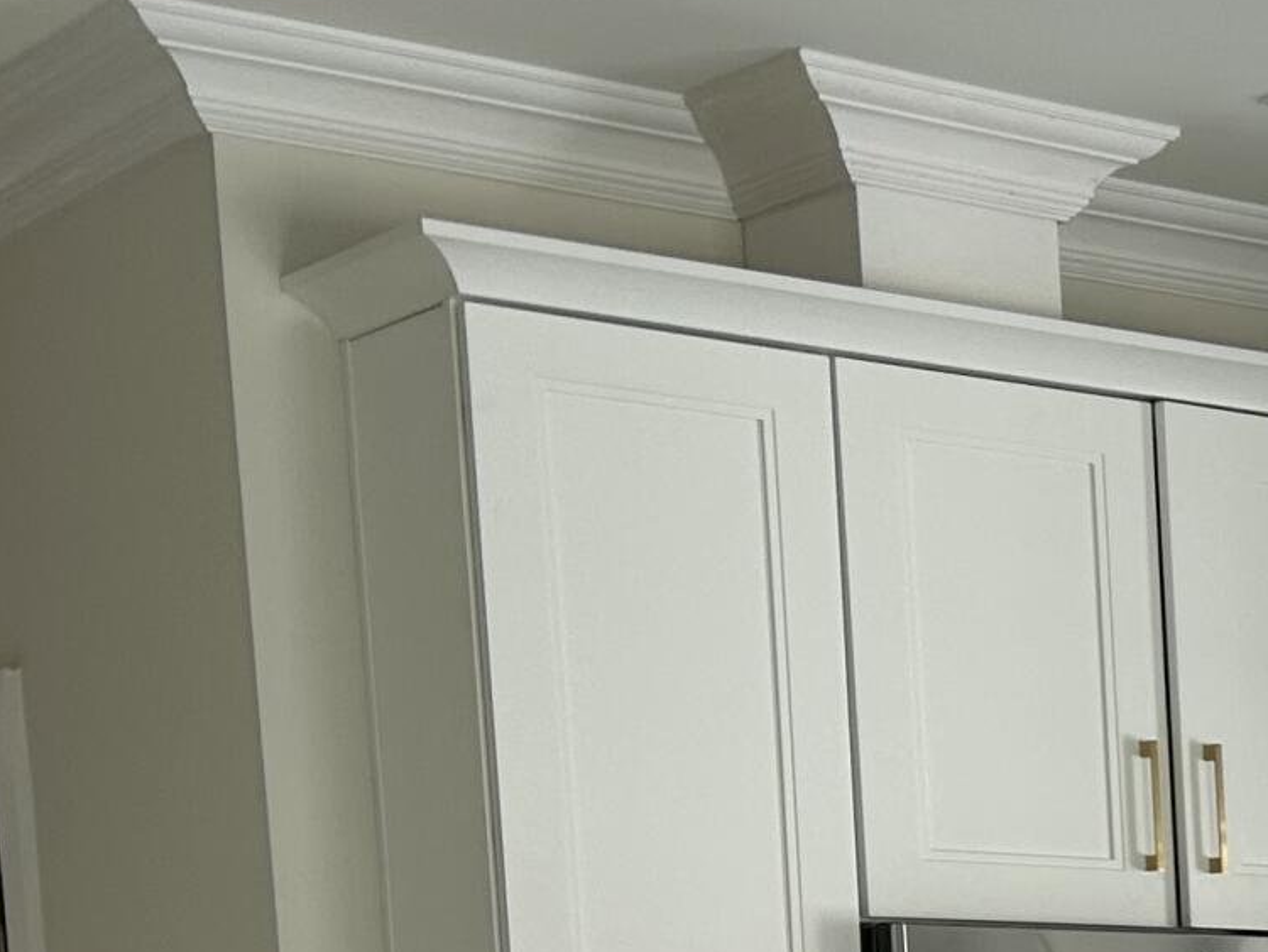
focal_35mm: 104
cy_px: 1633
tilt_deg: -7.1
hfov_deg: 15.9
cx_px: 2330
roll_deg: +0.4
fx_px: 3811
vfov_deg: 13.1
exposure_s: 1/247
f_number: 1.5
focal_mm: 5.7
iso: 40
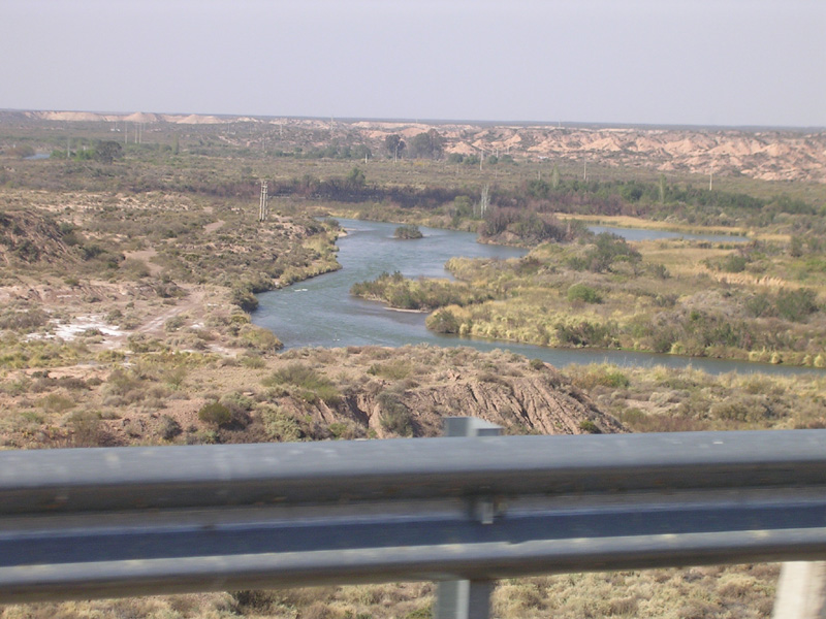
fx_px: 2744
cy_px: 310
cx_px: 413
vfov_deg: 12.9
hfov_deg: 17.1
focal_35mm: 115
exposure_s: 1/310
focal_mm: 17.4
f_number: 4.9
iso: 50
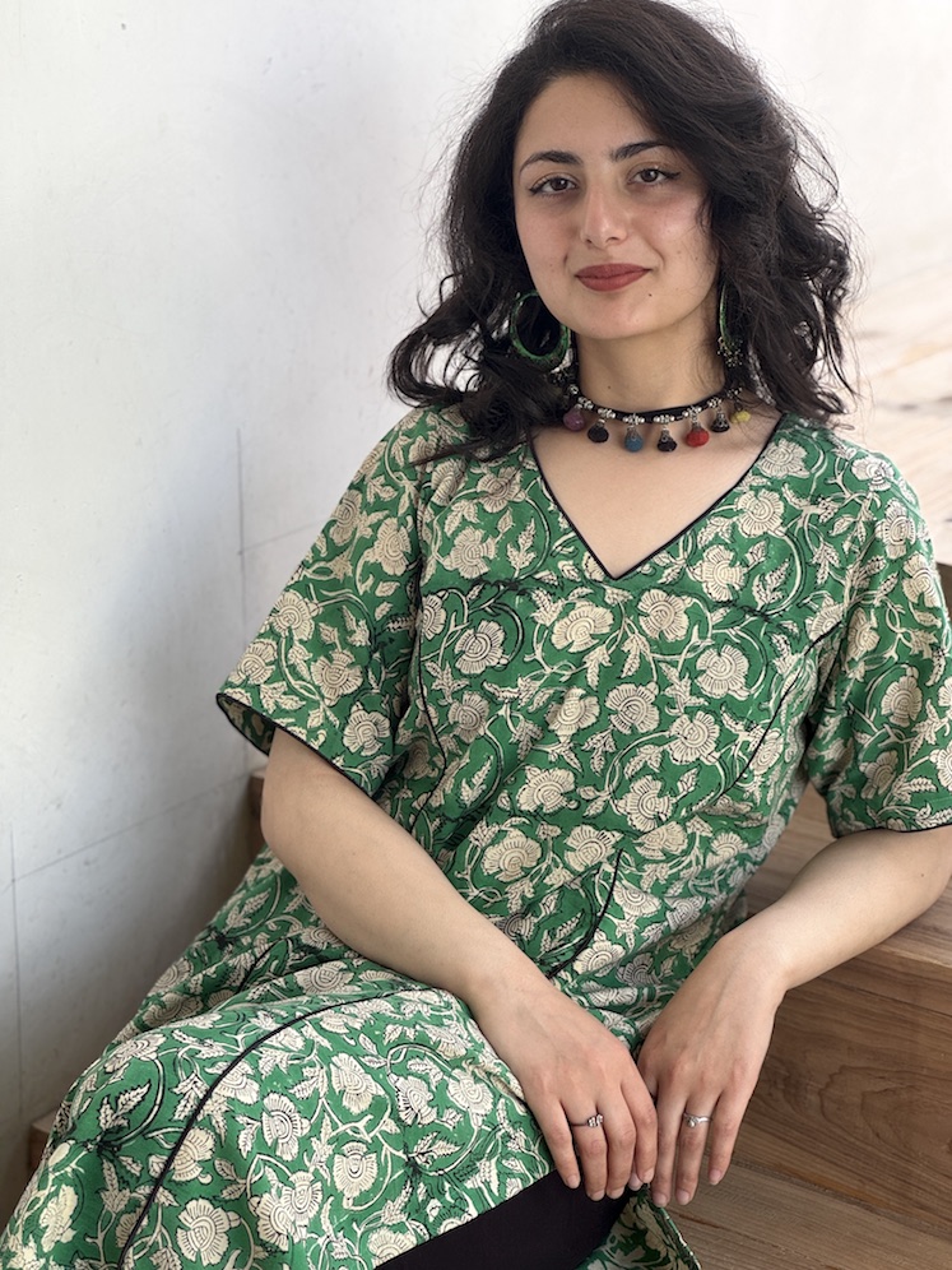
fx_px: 2824
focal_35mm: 77
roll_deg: +0.5
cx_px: 476
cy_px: 635
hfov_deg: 19.1
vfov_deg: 25.3
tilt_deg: -17.5
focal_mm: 9
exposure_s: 1/99
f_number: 2.8
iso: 50
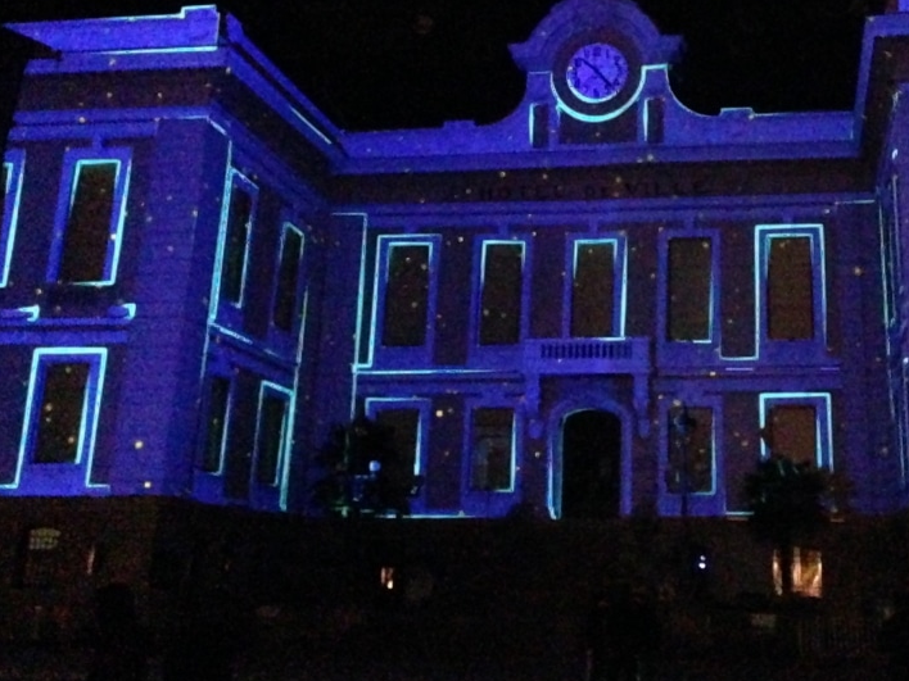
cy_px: 228
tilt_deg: +17.6
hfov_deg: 39.2
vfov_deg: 30.1
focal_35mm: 48
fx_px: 1260
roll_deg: -1.8
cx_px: 612
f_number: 2.4
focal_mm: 4.12
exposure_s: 1/15
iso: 3200
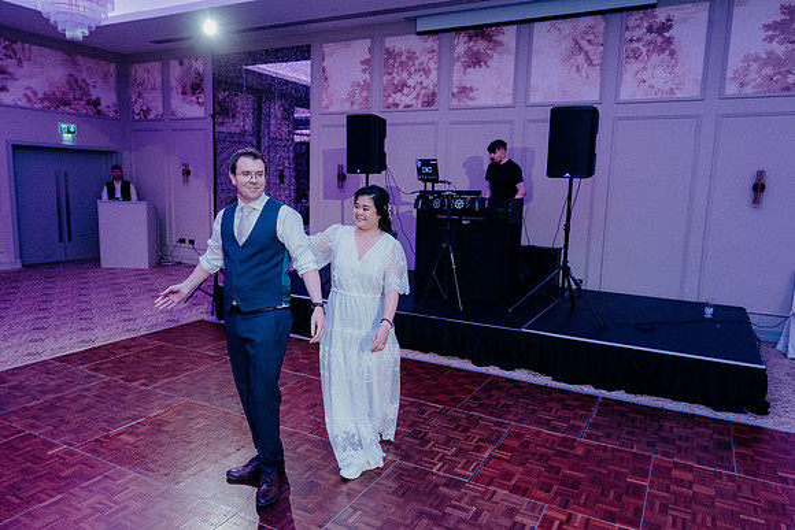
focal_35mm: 25
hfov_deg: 71.5
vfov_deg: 51.3
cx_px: 398
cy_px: 265
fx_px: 552
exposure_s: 1/160
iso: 3200
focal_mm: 25
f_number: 3.5
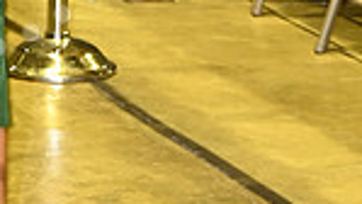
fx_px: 2430
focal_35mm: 253
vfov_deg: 4.7
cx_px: -97
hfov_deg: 8.4
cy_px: -226
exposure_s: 1/60
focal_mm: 62
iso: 1600
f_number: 6
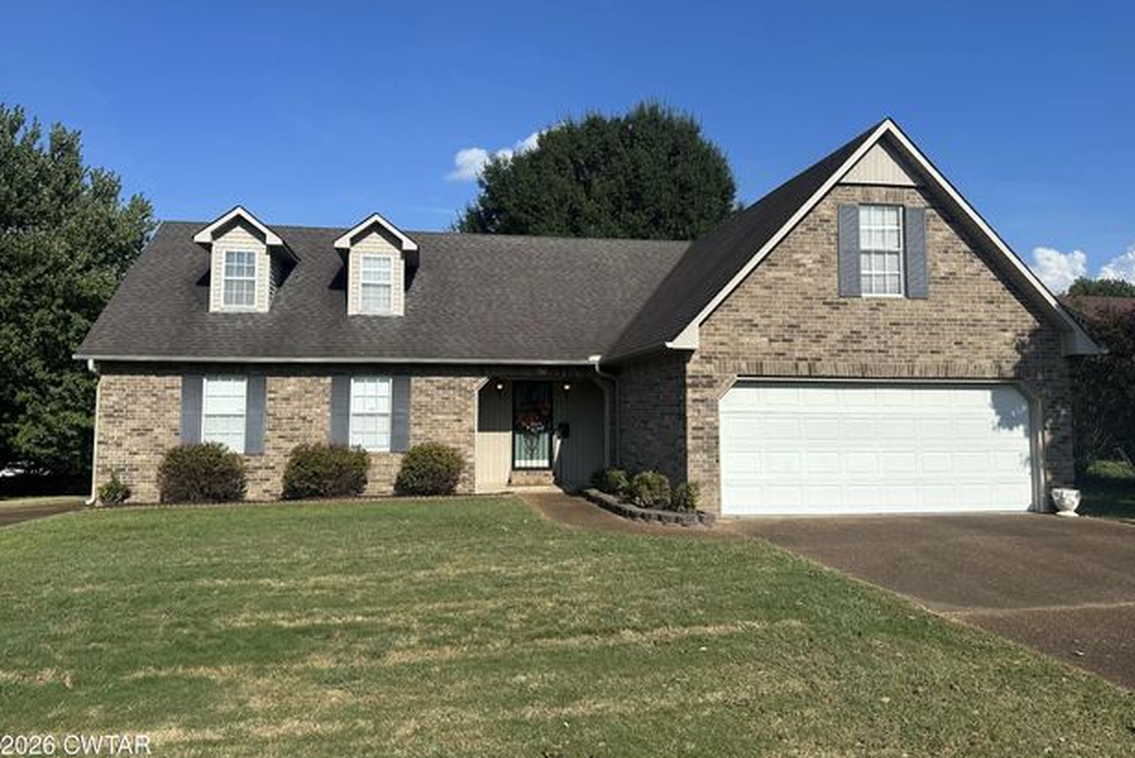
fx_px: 820
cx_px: 571
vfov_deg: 49.5
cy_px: 342
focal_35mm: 26
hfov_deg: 69.4
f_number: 1.78
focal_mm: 6.86
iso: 80
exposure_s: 1/5848
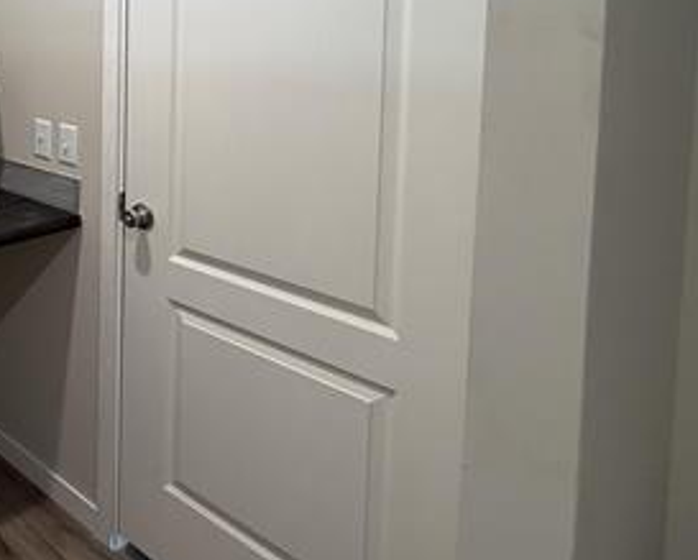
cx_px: -97
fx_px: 662
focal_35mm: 32
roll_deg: +0.7
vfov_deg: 42.0
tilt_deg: -3.5
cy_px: 51
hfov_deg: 41.9
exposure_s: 1/120
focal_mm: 2.22
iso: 200
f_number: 2.2
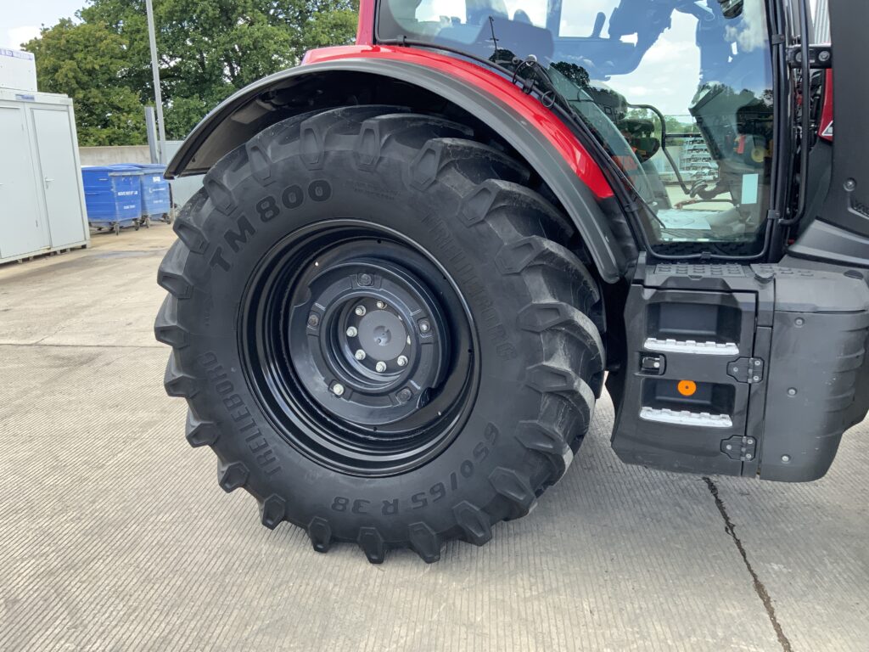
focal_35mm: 29
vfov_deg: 48.2
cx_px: 434
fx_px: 728
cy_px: 326
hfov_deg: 61.7
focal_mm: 3
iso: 16
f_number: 1.8
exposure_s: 1/178
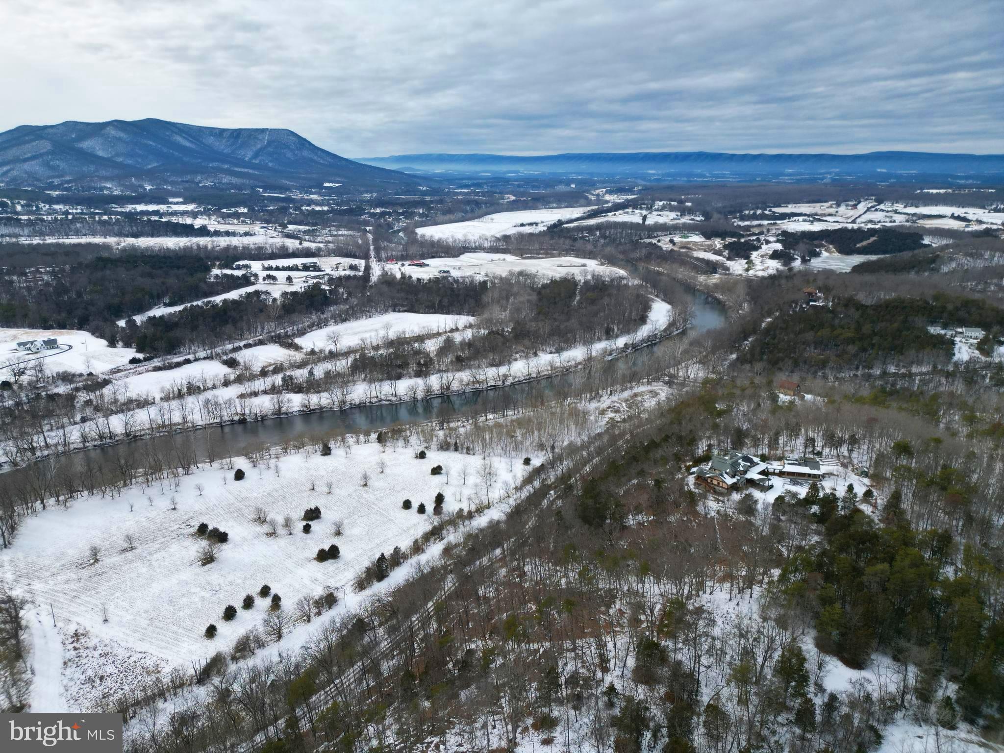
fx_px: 696
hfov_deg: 71.6
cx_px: 502
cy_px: 376
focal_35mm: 24
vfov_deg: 56.8
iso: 150
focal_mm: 6.72
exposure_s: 1/4000
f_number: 1.7
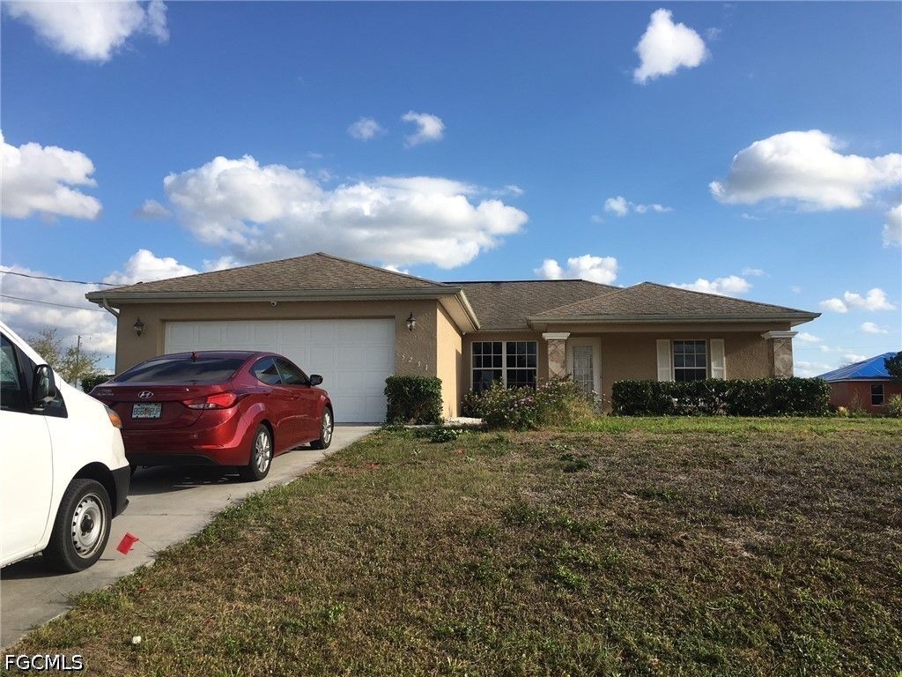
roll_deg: -0.1
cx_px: 451
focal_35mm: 29
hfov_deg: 61.7
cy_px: 338
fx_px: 756
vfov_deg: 48.2
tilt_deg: +6.3
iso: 25
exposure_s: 1/1425
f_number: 2.2
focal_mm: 4.15
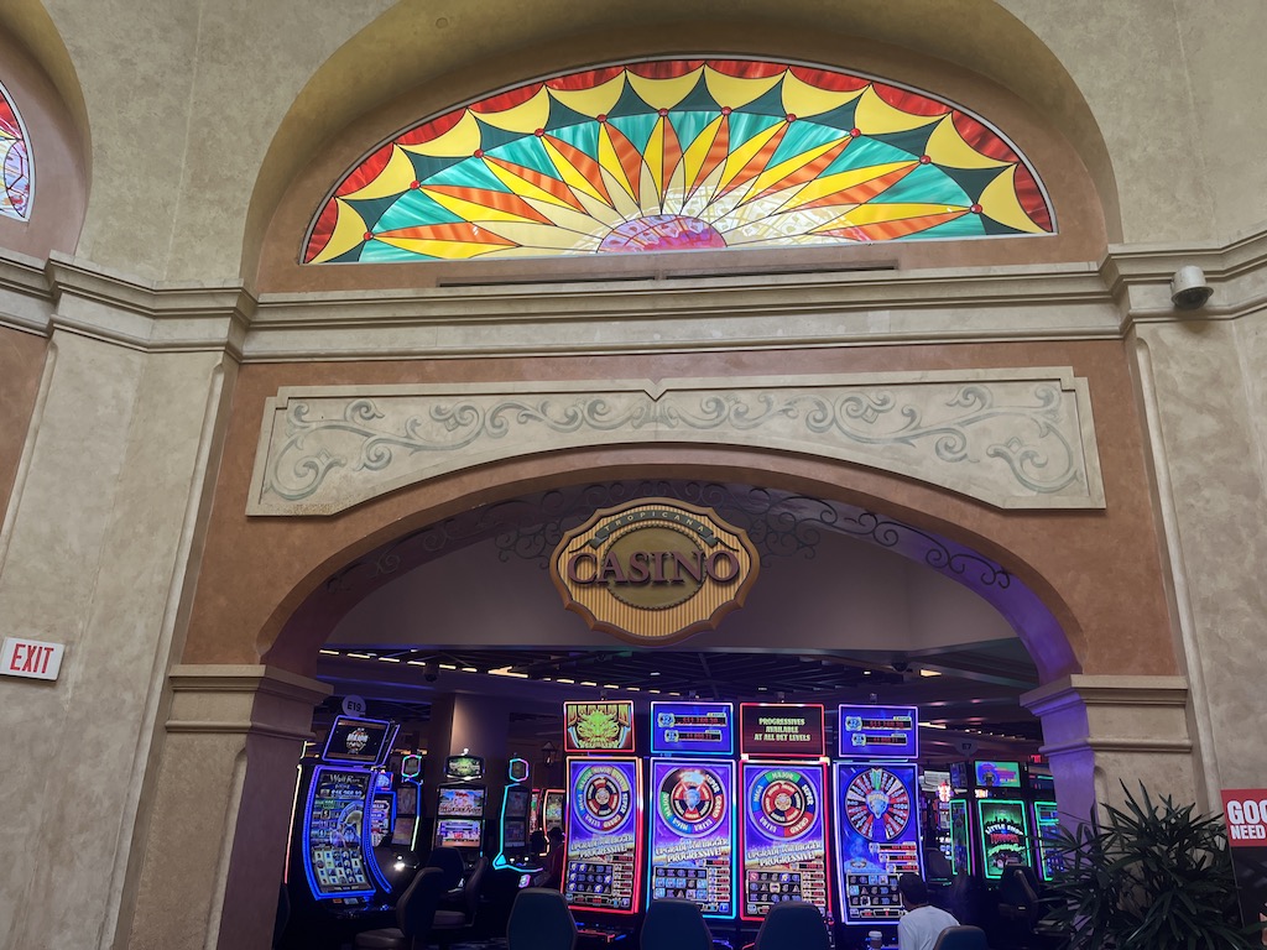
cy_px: 475
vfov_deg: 53.1
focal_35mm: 26
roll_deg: -1.5
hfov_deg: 67.3
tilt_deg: +20.2
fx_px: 952
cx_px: 634
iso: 125
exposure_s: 1/120
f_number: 1.6
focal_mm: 5.1
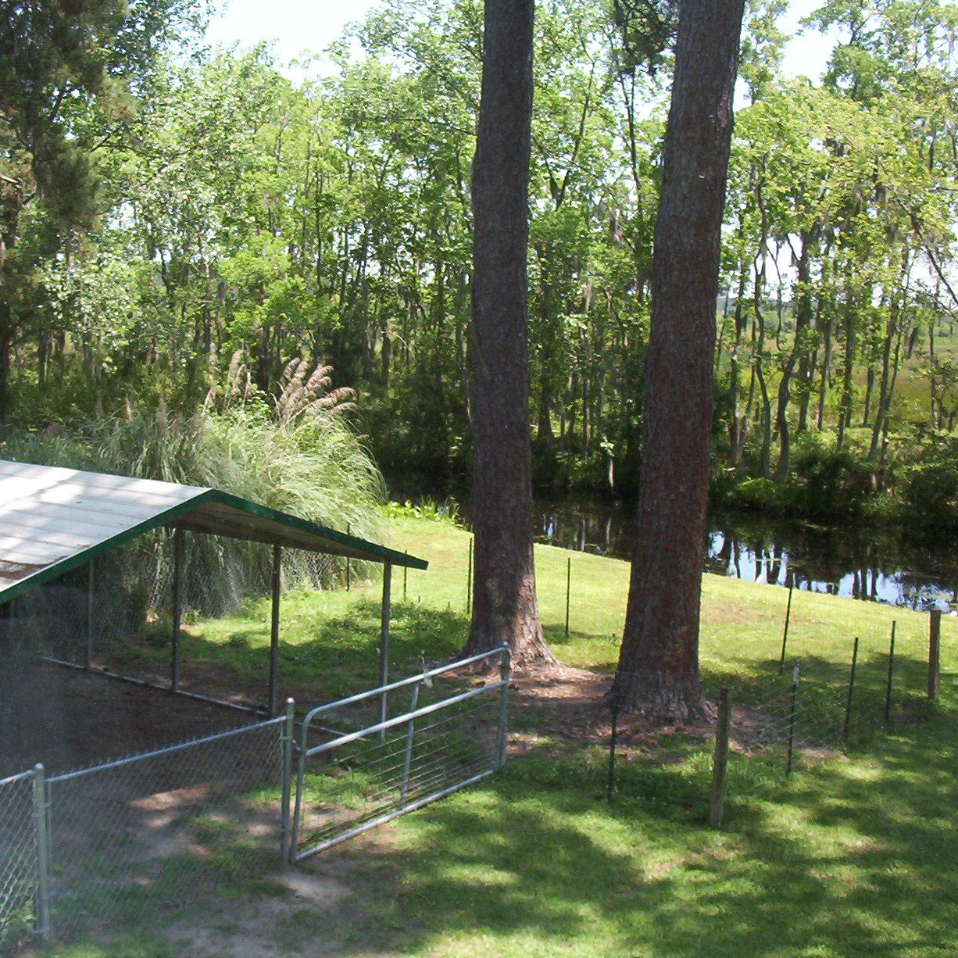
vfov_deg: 36.8
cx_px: 363
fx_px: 1440
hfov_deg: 36.6
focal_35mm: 46
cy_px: 480
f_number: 4.5
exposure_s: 1/185
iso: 100
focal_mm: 6
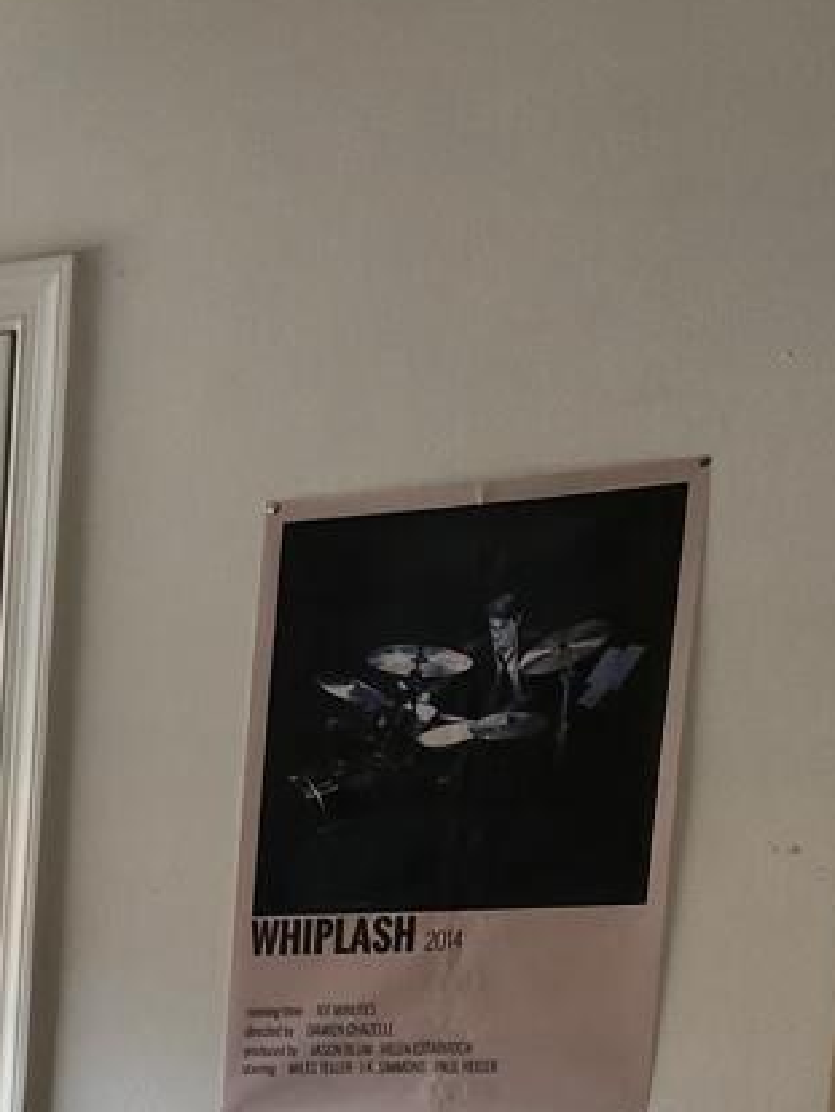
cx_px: -1085
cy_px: 1829
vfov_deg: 15.8
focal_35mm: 111
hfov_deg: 11.4
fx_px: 3566
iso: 80
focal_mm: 5.4
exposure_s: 1/120
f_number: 1.8
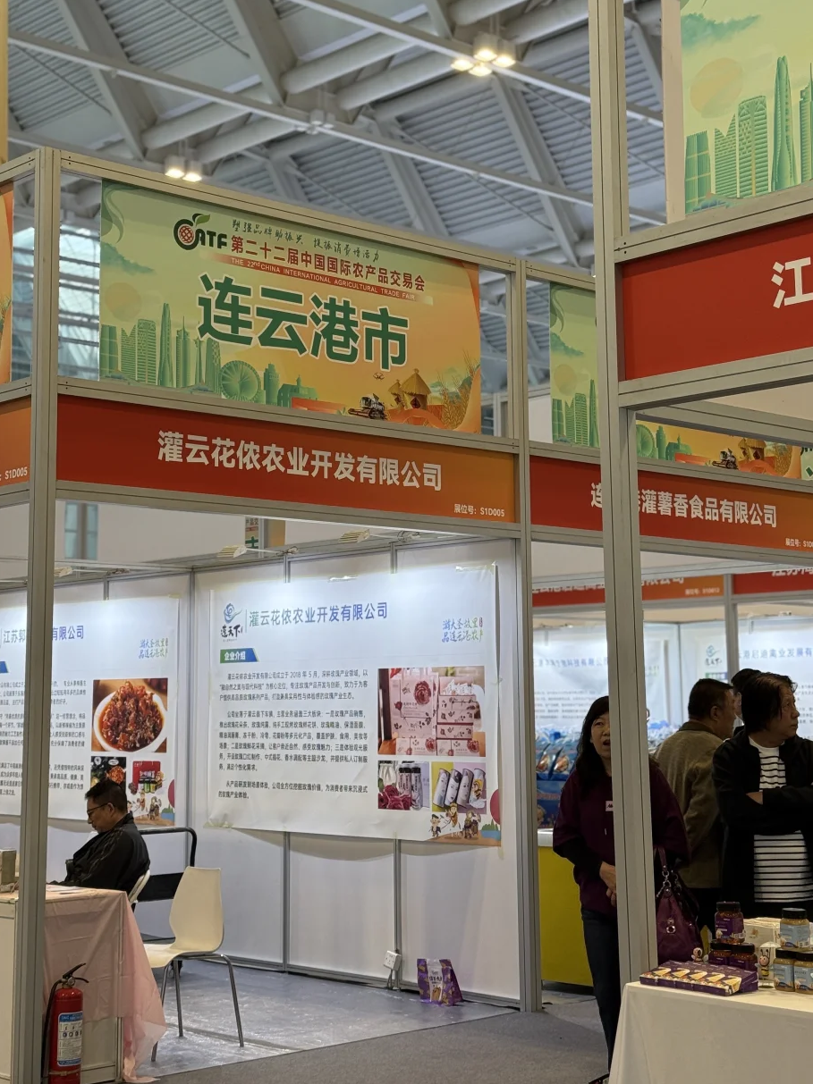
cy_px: 442
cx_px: 402
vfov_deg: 33.7
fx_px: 1786
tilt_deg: +8.4
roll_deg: +0.9
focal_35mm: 57
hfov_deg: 25.6
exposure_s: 1/100
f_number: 1.78
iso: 80
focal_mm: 6.76
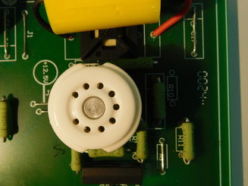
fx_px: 315
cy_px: 94
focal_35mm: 44
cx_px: 108
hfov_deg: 42.9
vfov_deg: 32.9
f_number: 3.5
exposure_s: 1/100
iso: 125
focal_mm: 6.3
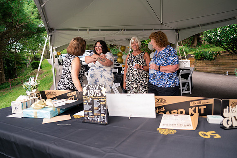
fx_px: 158
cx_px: 118
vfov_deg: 53.2
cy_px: 79
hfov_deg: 73.7
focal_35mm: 24
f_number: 2.8
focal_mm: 24
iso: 250
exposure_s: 1/250
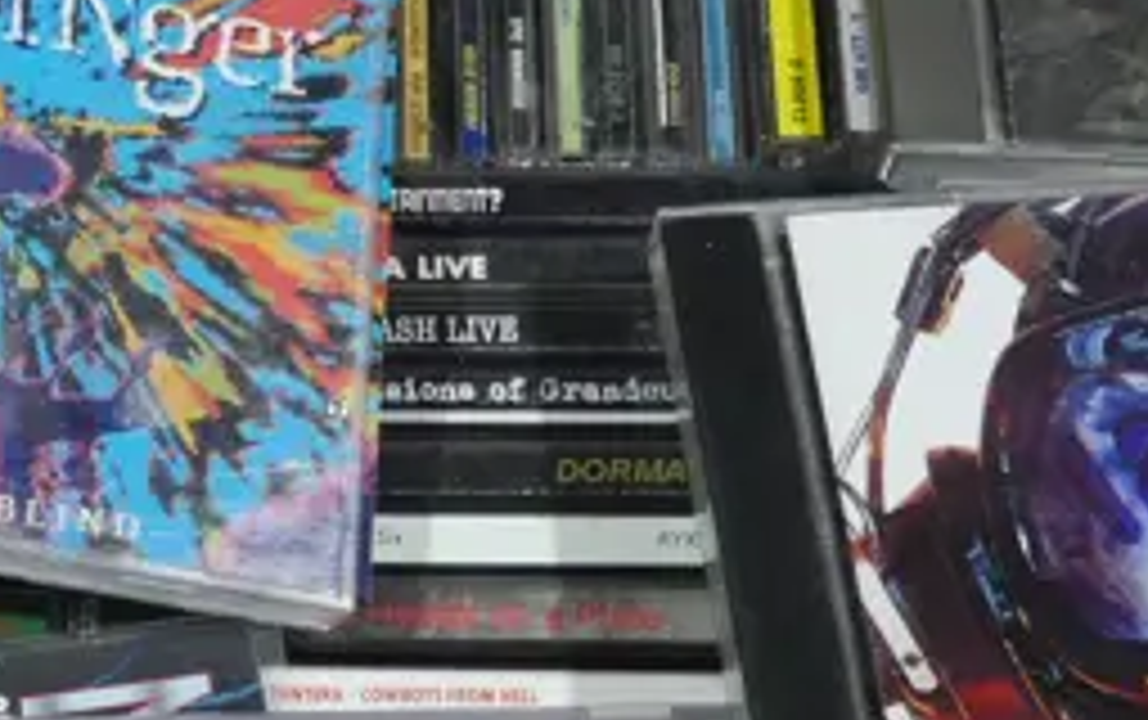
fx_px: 3727
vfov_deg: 11.0
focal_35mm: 119
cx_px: 5
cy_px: 423
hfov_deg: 17.1
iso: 250
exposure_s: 1/60
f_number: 3.5
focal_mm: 14
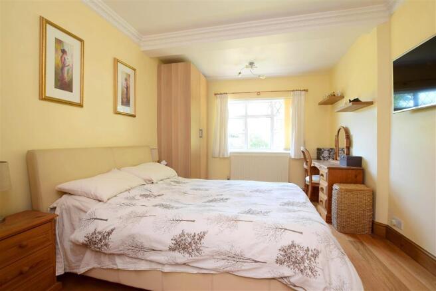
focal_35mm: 15
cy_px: 146
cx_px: 218
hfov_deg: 100.4
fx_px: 182
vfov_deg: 77.3
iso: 200
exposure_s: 1/13
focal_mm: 10
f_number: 8
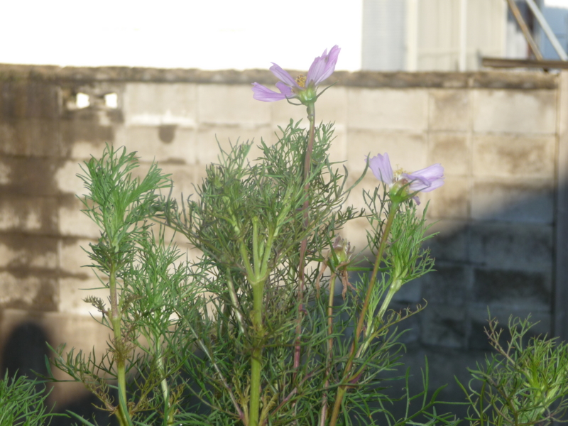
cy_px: 213
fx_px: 1838
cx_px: 284
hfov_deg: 17.6
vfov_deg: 13.2
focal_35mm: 112
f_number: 4.7
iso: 100
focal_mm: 19.1
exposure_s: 1/250
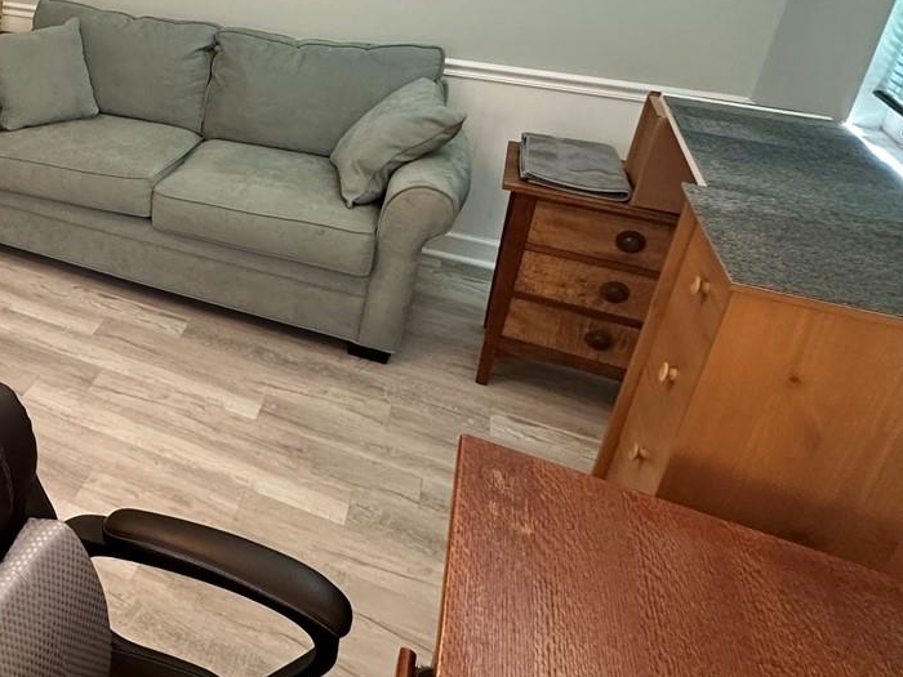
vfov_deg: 42.2
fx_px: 835
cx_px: -12
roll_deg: +0.0
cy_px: 138
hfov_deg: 46.8
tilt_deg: -21.0
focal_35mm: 32
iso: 250
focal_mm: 2.22
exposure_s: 1/60
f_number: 2.2
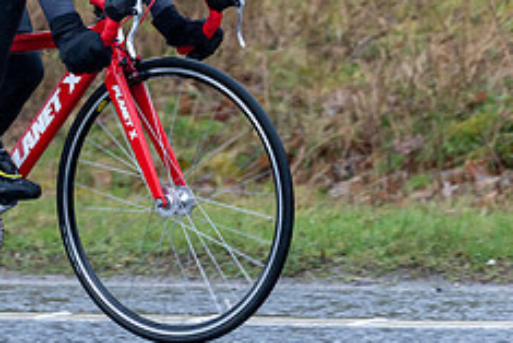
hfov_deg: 3.9
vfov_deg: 2.6
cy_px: -172
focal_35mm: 532
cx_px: -80
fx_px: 7585
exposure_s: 1/800
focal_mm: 162
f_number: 3.5
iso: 1000
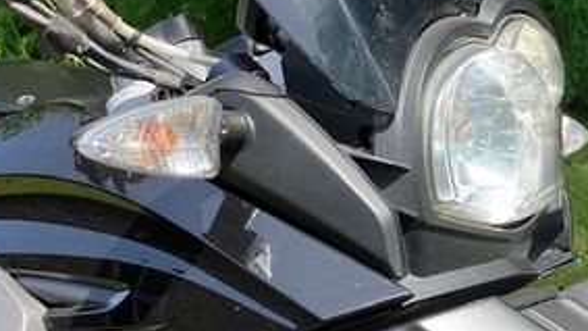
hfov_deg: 29.6
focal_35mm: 69
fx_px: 1076
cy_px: 300
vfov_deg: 17.2
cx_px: 505
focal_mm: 3.99
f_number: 1.8
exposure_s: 1/410
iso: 32
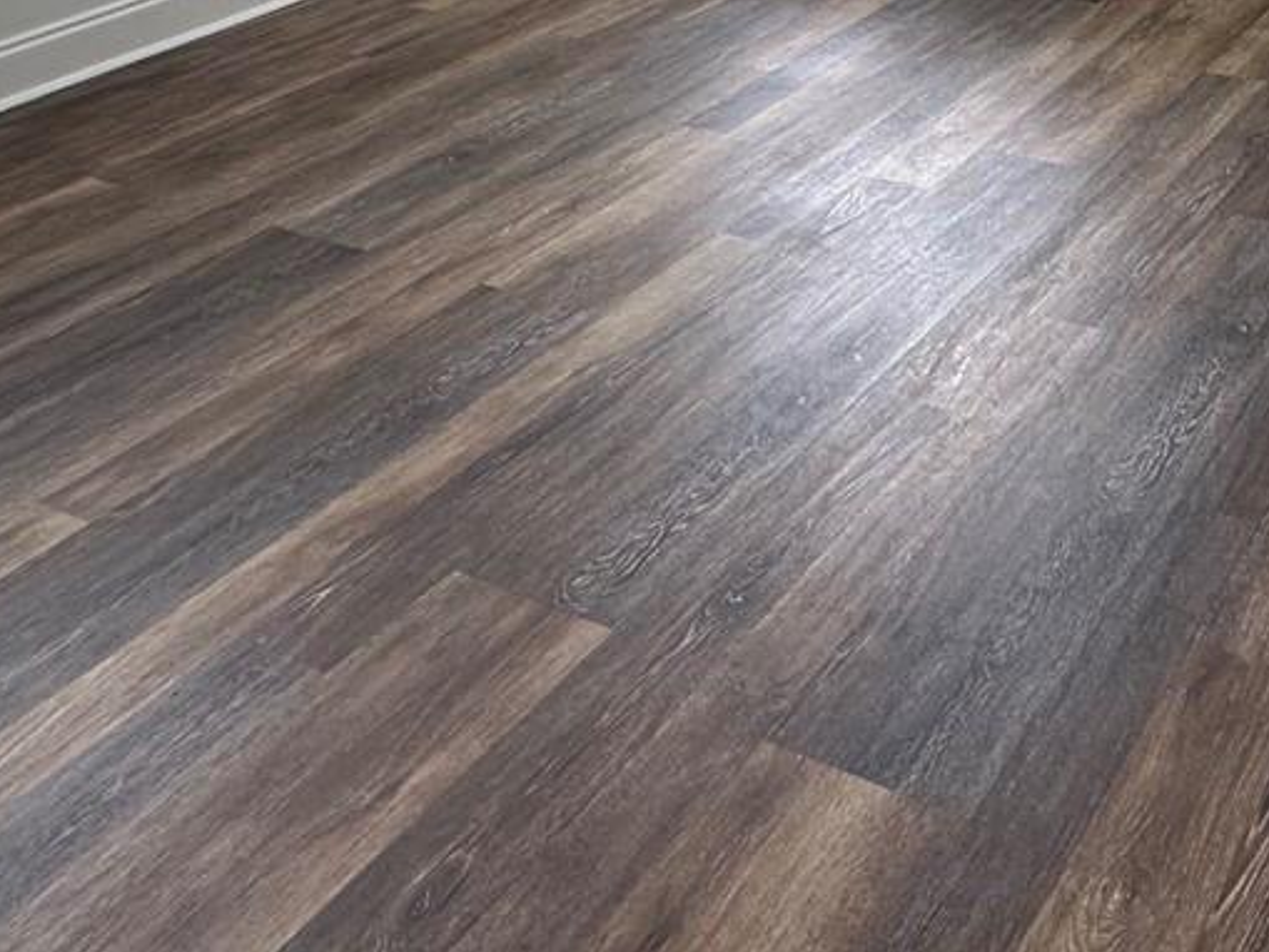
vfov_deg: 25.8
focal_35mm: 44
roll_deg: +0.8
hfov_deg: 39.5
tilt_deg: -4.8
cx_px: 1167
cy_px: -421
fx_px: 1613
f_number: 2.2
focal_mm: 2.22
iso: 64
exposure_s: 1/120
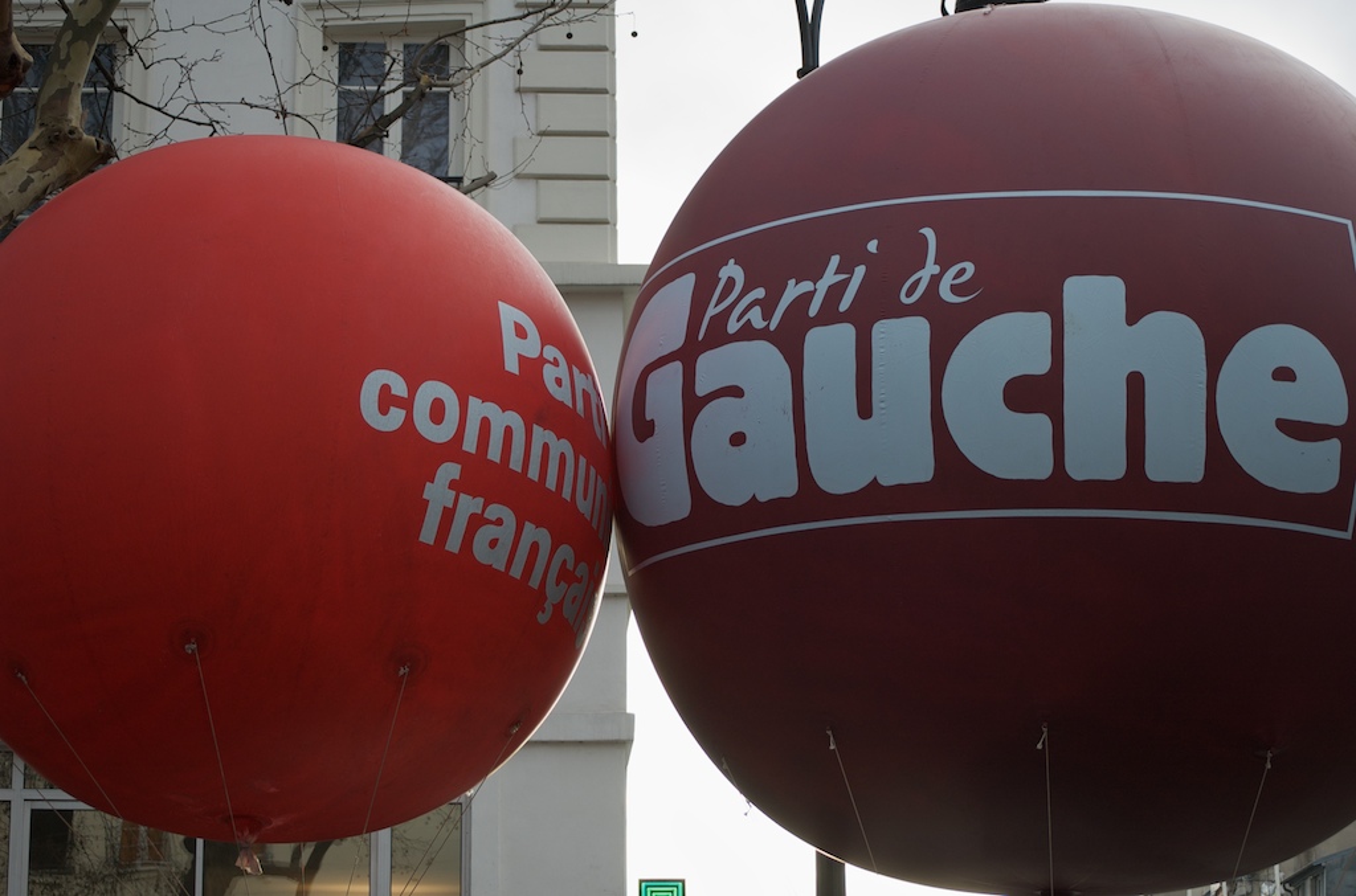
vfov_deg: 16.5
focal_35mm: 82
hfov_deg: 24.7
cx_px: 678
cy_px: 448
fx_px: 3099
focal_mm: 55
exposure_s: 1/250
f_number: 5.6
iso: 200
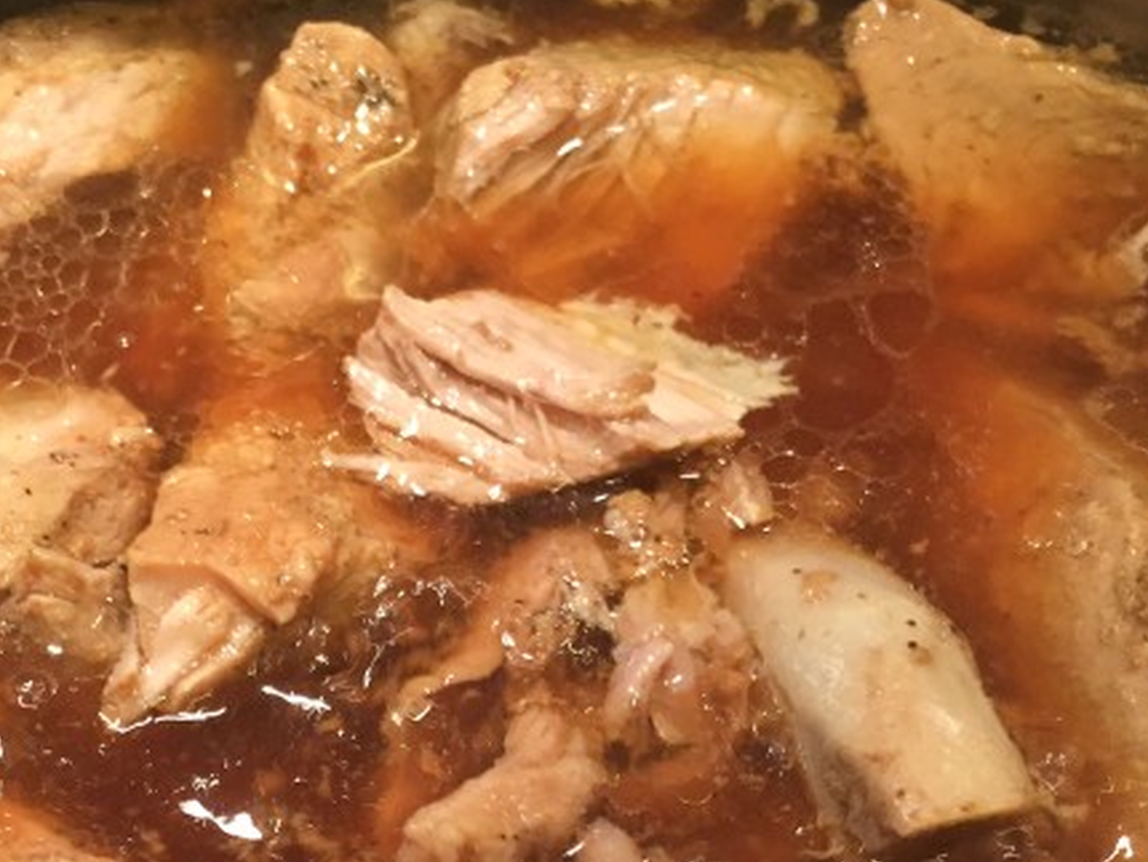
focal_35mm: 69
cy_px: 838
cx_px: 416
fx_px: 2290
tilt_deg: -52.7
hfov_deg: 28.0
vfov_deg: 20.7
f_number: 2.2
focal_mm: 4.15
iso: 100
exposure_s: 1/30
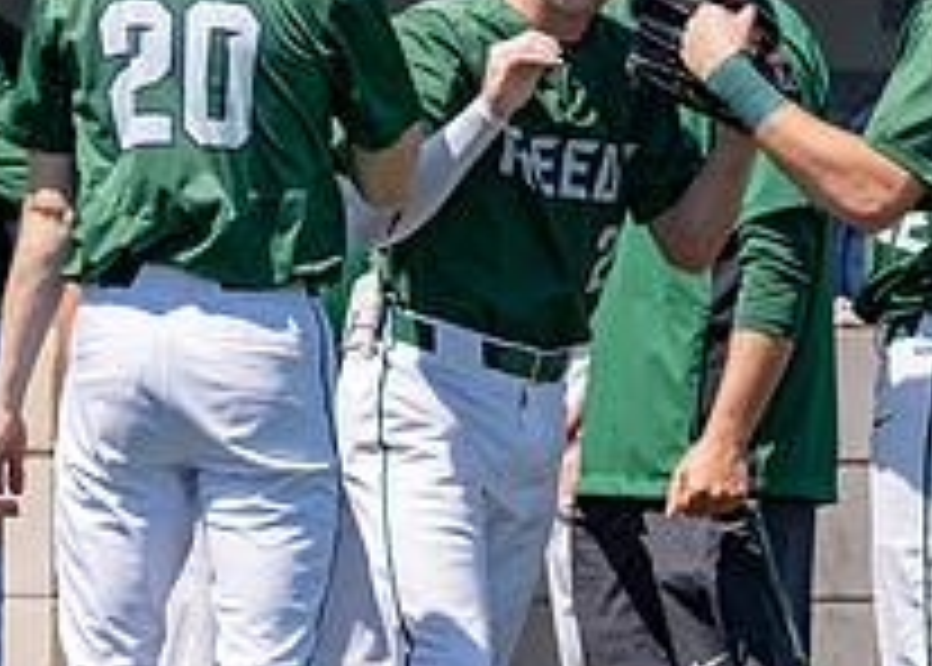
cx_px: 824
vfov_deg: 2.0
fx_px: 19382
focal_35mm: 732
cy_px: 267
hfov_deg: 2.8
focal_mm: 200
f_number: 2.8
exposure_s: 1/2000
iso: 100
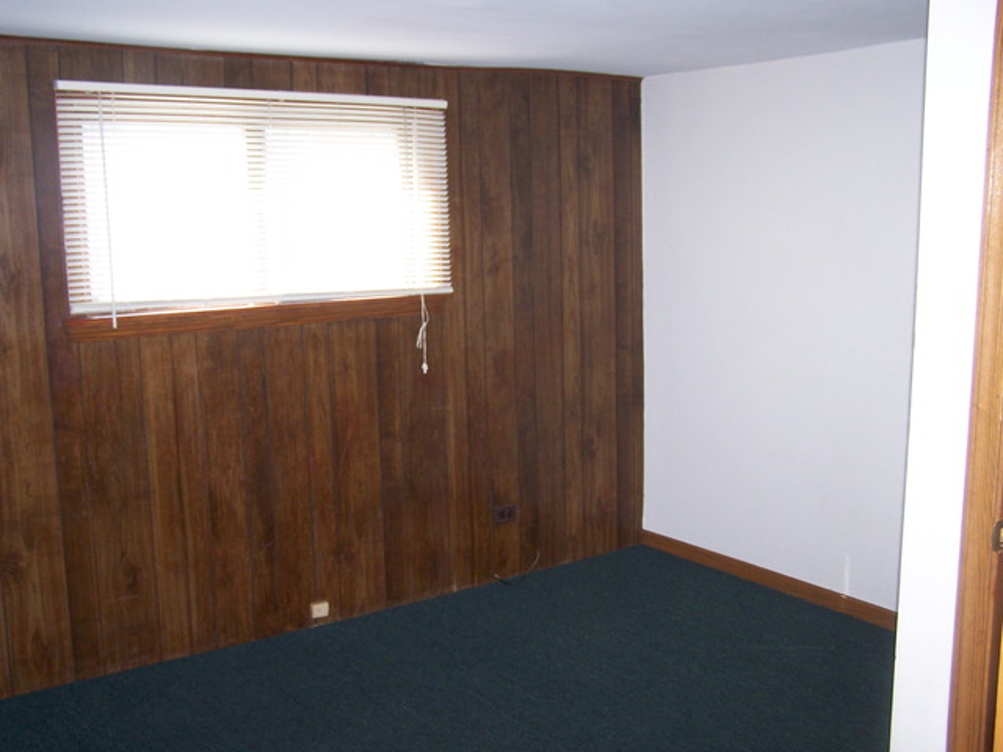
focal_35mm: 38
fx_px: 1101
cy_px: 376
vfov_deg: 37.7
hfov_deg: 49.0
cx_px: 502
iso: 140
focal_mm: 6.3
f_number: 2.8
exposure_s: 1/60
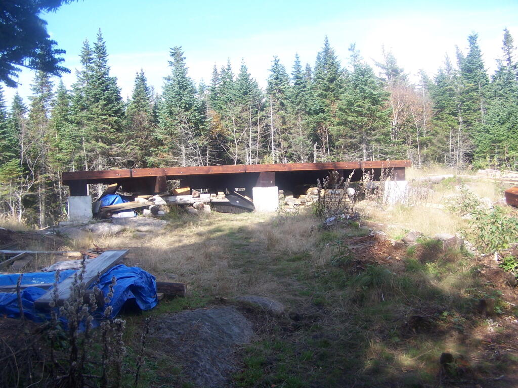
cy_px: 194
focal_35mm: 38
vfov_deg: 37.7
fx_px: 569
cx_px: 259
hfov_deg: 49.0
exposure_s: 1/320
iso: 80
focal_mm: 6.3
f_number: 2.8
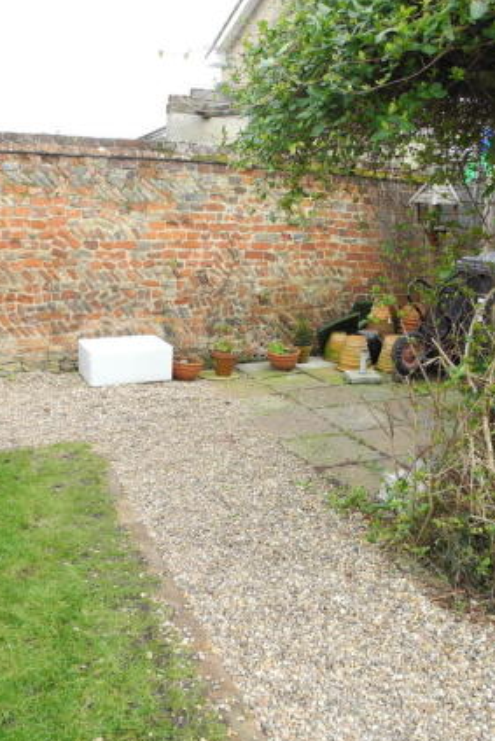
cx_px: 274
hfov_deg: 33.4
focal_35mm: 40
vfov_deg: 48.4
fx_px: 824
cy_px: 378
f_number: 2.8
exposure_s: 1/132
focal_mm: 6
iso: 100
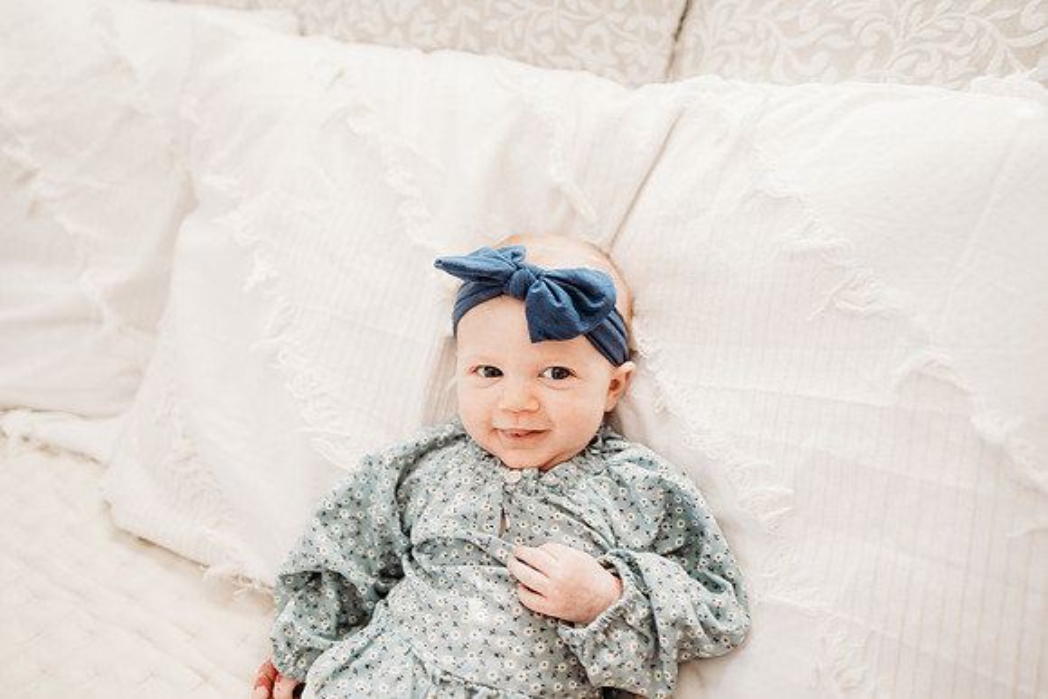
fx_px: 699
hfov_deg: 73.7
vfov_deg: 53.2
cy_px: 350
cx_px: 524
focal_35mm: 24
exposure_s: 1/100
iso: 640
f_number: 2.2
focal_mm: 24
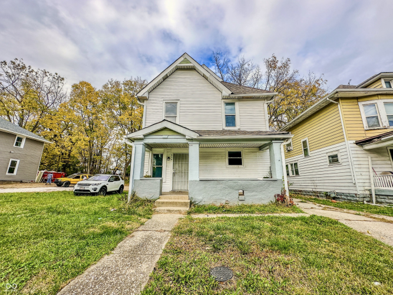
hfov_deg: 102.1
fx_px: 159
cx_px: 196
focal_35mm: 14
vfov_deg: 85.7
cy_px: 148
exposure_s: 1/900
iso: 50
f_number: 2.2
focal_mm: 2.22
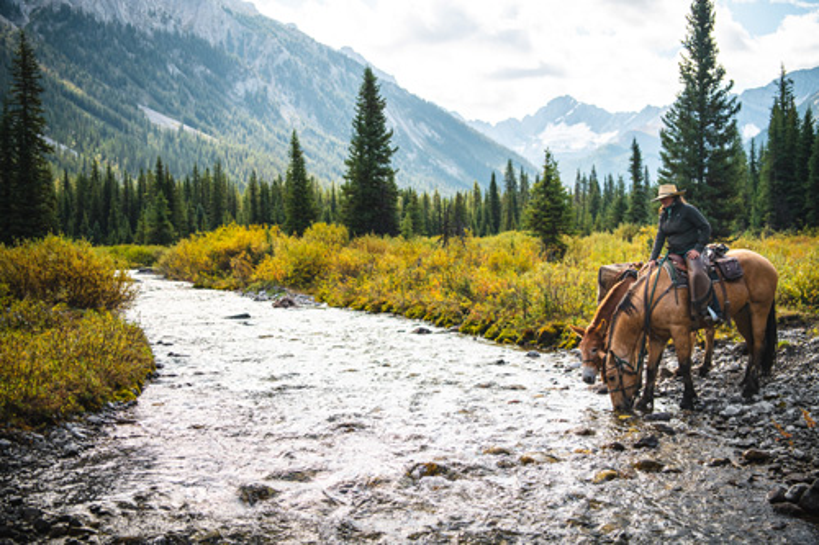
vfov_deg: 30.5
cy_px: 272
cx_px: 410
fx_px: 1001
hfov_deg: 44.5
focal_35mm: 44
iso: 200
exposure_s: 1/2500
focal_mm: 44
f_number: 2.8
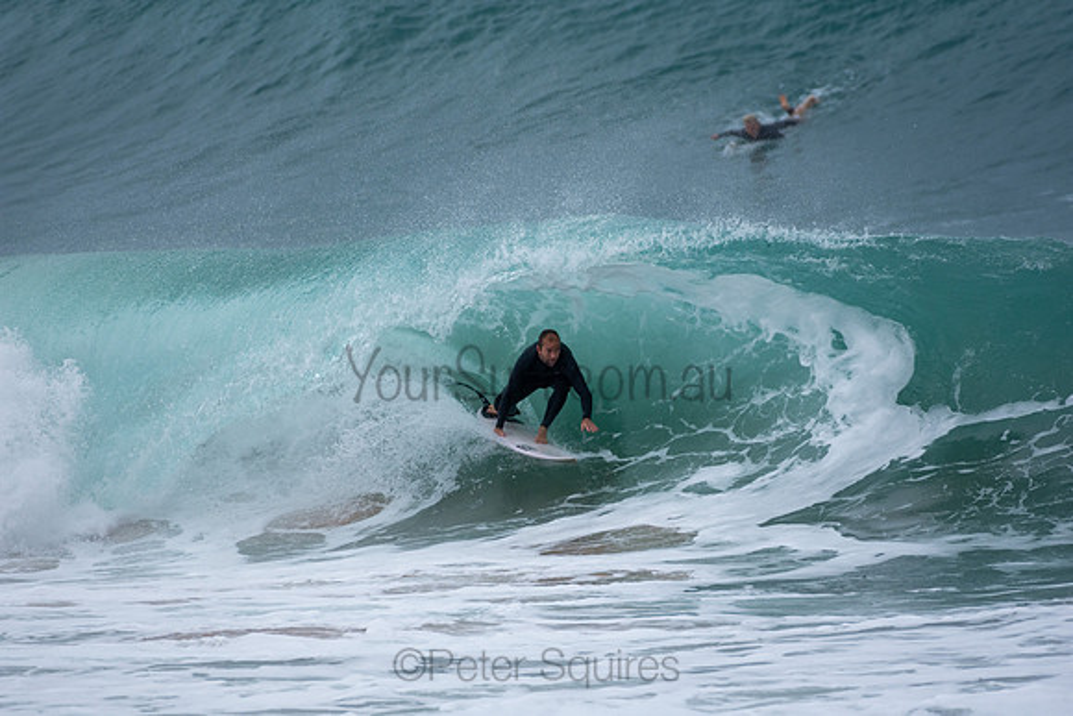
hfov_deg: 2.7
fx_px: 22358
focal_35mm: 750
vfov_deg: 1.8
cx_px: 536
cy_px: 358
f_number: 5.6
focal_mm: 500
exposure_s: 1/1250
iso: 280
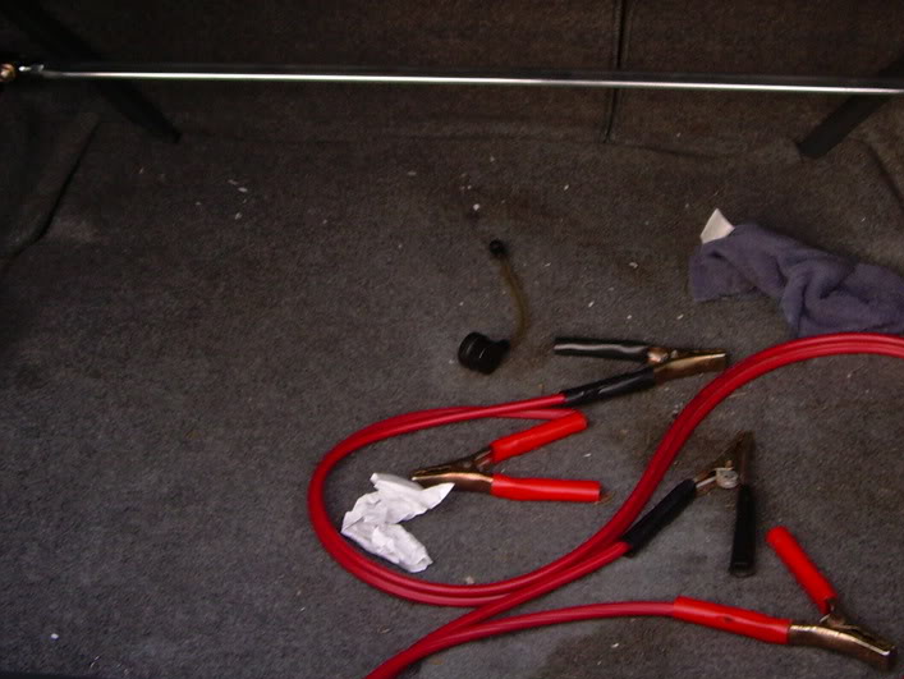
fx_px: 1437
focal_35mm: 55
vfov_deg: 26.3
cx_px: 469
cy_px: 194
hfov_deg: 34.9
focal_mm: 6.3
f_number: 2.8
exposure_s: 1/60
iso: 71
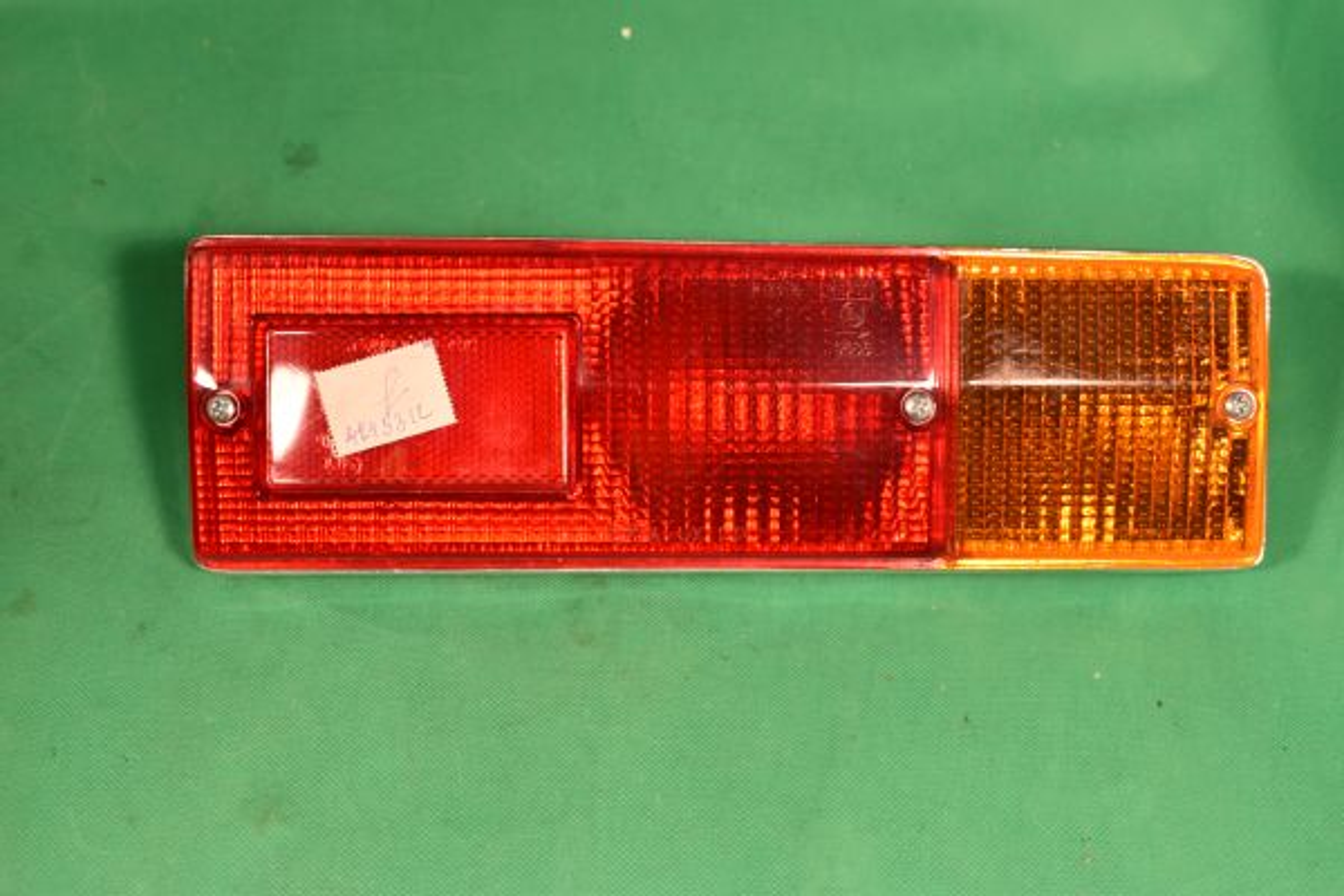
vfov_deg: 22.6
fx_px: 2240
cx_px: 672
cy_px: 448
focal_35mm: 60
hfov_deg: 33.4
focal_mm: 40
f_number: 7.1
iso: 200
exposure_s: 1/60
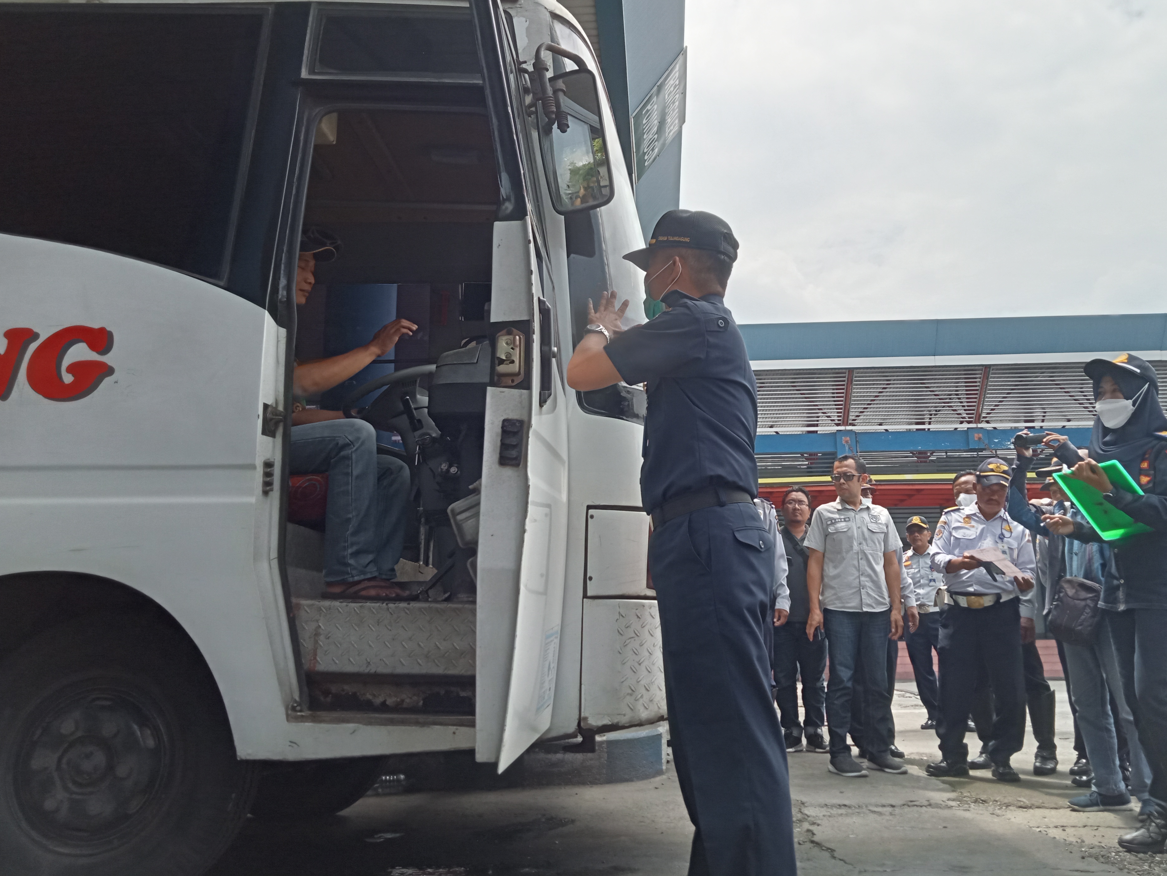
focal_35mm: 31
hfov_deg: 58.3
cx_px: 637
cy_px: 436
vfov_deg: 45.4
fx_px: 1045
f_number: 2.2
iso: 100
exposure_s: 1/622
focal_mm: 3.46
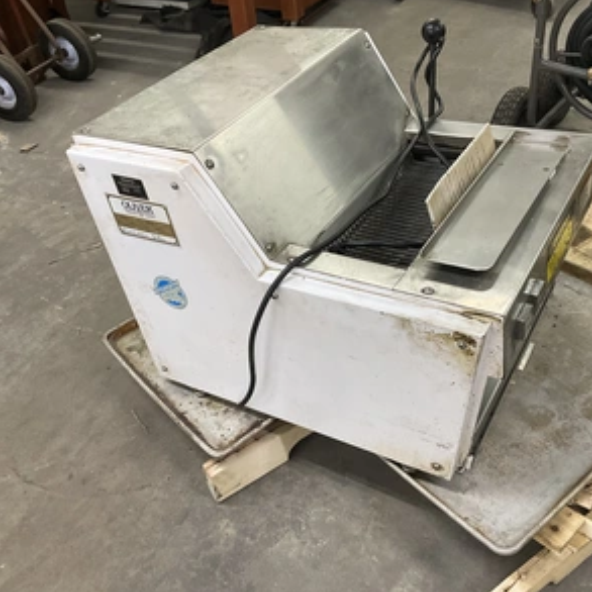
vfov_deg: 47.2
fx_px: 677
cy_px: 293
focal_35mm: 35
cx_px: 354
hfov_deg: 47.0
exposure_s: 1/60
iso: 80
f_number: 1.8
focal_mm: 3
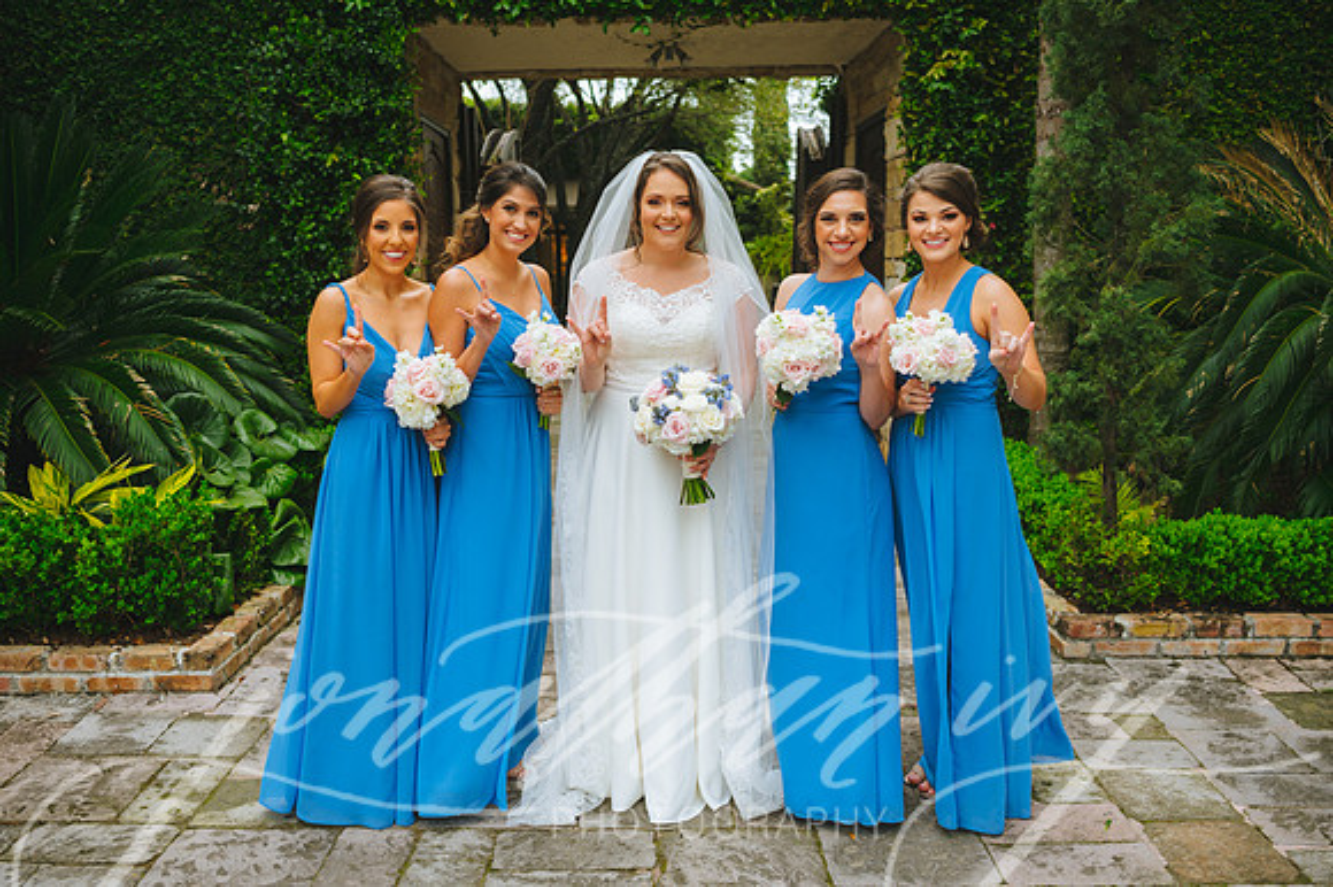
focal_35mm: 32
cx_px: 644
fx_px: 1199
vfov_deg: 40.6
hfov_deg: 58.1
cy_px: 463
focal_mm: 31
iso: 125
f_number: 2.8
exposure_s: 1/250
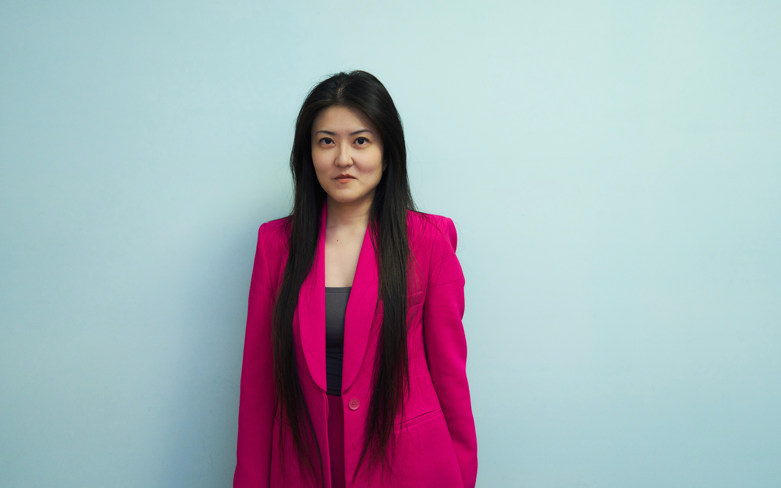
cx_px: 390
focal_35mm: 41
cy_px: 254
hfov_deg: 48.2
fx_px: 873
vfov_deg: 31.2
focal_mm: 40
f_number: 3.2
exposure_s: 1/125
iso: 1250
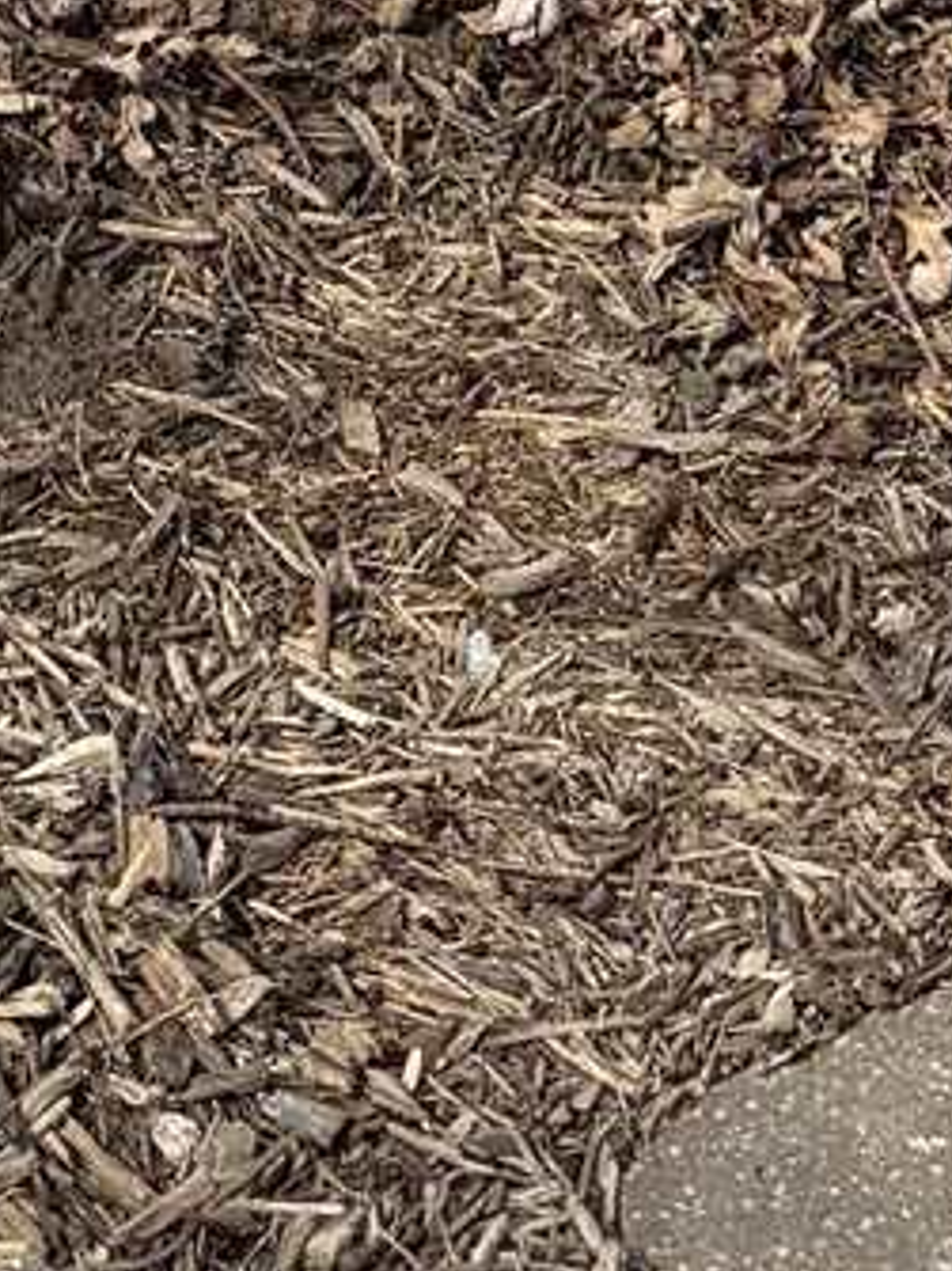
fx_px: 6054
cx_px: -387
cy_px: -2208
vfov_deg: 9.8
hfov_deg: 8.8
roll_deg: +1.4
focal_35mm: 165
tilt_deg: -2.2
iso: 80
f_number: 1.78
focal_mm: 6.76
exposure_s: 1/4673
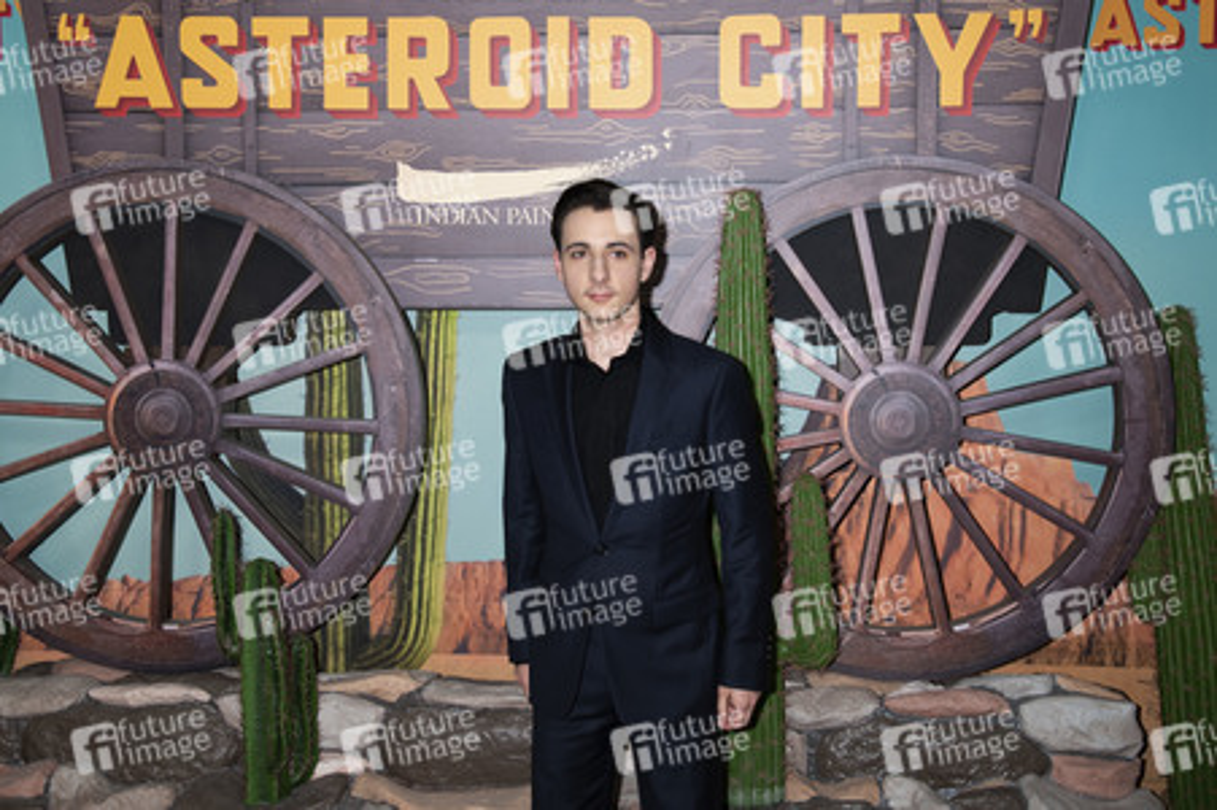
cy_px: 405
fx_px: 1284
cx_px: 608
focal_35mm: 38
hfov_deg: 50.7
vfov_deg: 35.0
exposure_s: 1/200
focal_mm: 38
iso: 400
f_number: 6.3
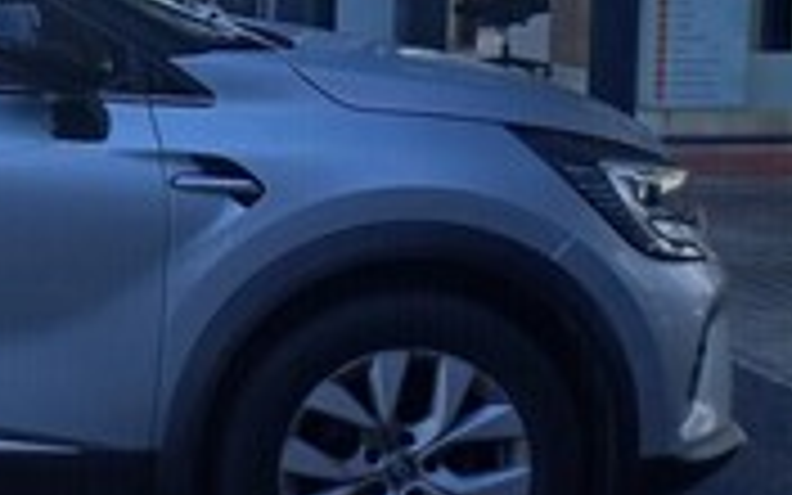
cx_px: -346
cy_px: 56
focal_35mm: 86
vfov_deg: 15.0
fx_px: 1856
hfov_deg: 20.9
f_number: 1.8
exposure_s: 1/332
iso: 20
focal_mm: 3.98
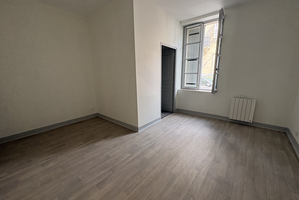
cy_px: 102
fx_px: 125
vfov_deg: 77.3
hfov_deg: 100.4
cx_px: 152
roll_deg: +1.4
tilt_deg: -13.2
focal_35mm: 15
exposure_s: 1/99
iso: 100
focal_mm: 2.22
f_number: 2.2
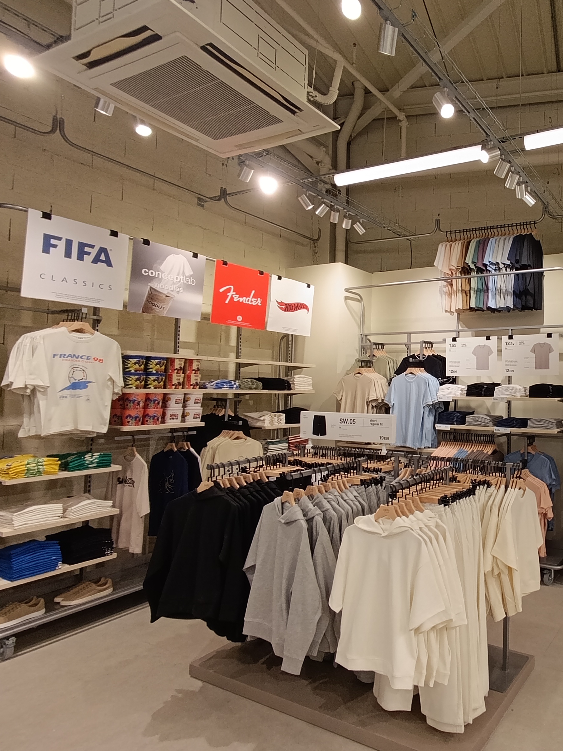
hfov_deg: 53.4
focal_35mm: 22
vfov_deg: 76.4
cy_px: 370
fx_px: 477
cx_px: 507
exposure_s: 1/100
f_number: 2.2
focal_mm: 1.65
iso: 64
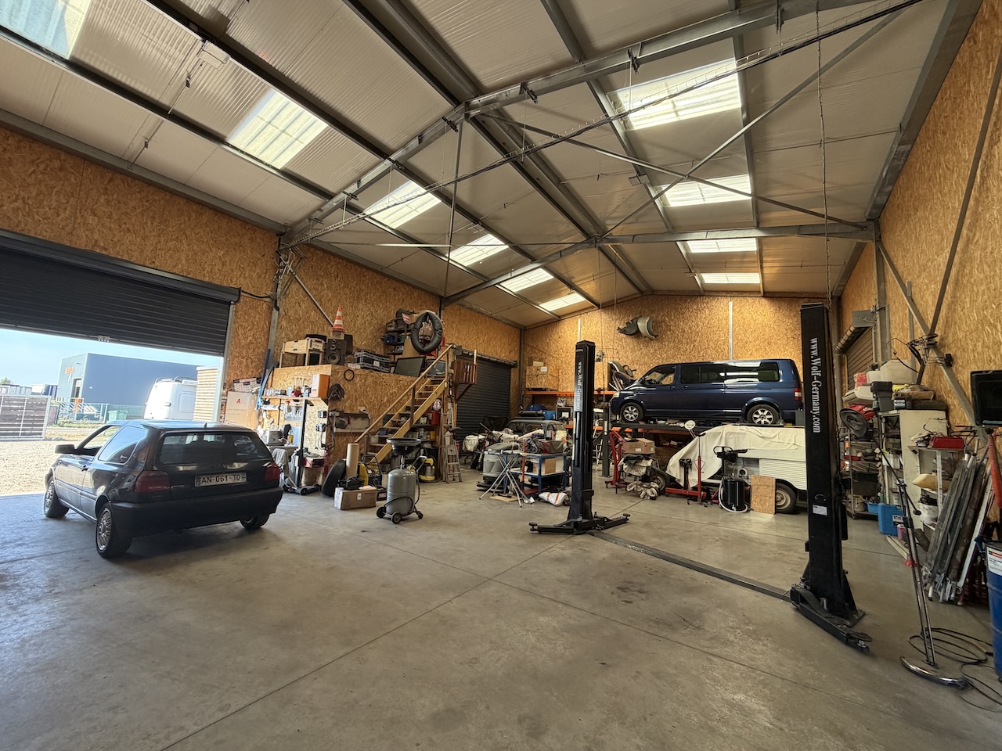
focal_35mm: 14
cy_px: 376
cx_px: 501
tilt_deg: +6.3
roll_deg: -2.3
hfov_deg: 102.1
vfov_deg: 85.7
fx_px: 405
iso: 160
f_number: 2.2
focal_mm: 2.22
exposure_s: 1/121
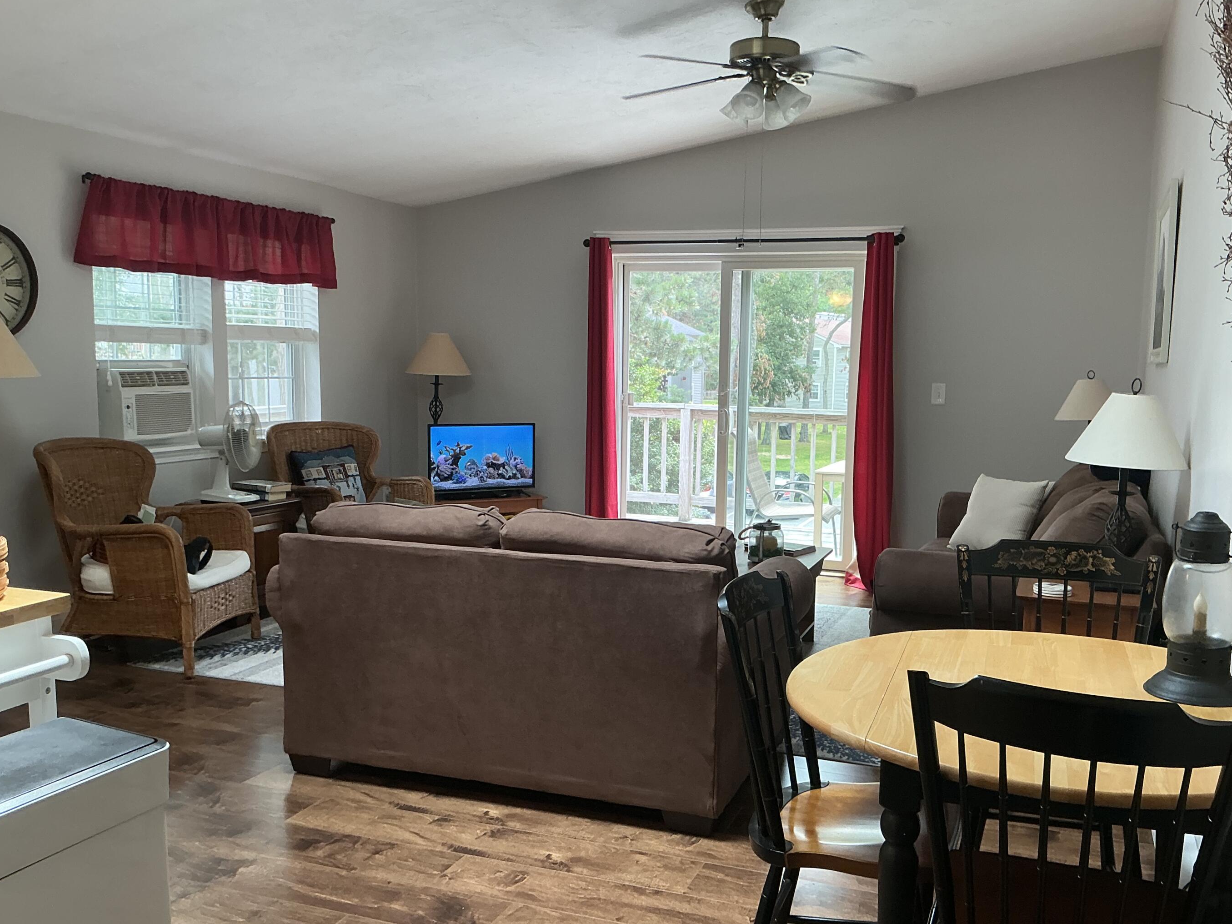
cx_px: 664
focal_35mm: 31
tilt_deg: -8.6
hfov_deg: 58.3
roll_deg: -0.4
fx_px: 1103
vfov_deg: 45.4
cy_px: 507
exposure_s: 1/60
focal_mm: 3
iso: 50
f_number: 1.8
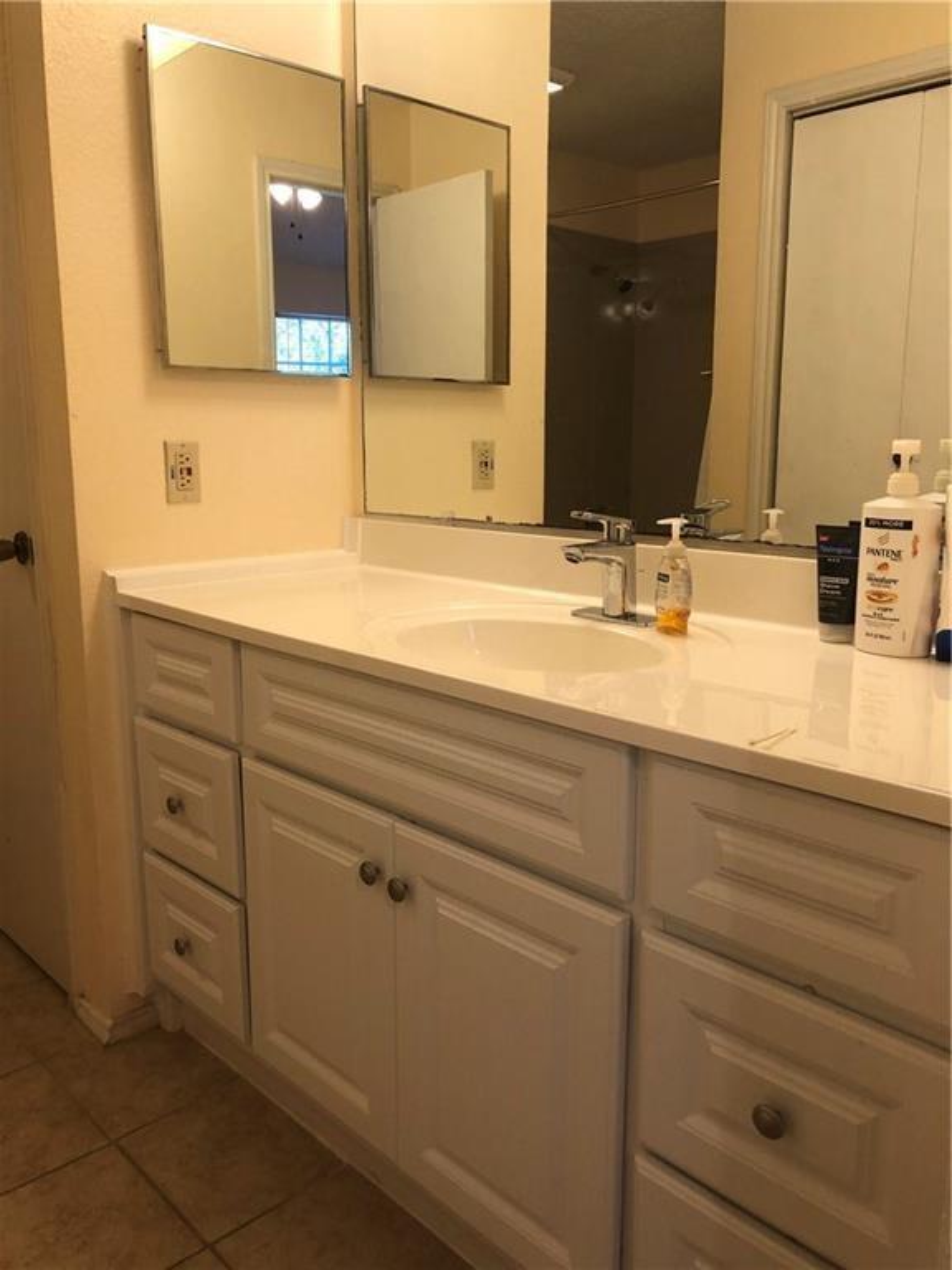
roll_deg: +1.4
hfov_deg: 49.7
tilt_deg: -9.3
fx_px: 1027
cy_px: 635
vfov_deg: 63.4
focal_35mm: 28
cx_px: 476
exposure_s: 1/20
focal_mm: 3.99
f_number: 1.8
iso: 40
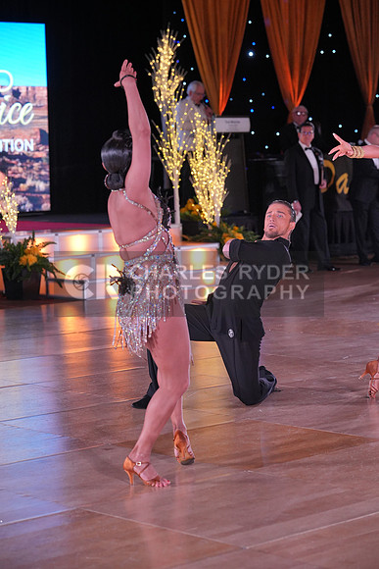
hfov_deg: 14.3
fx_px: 1515
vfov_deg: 21.2
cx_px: 190
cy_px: 284
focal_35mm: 96
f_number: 4
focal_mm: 96
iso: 1600
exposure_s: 1/400
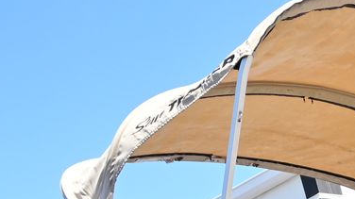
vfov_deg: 10.7
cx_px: 535
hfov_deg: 17.8
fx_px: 1007
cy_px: 349
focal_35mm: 107
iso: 100
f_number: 6.3
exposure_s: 1/160
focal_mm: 16
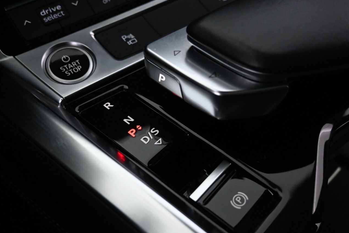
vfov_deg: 34.2
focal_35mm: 39
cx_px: 170
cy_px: 132
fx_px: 378
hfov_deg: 49.6
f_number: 3.8
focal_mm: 20.5
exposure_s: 1/30
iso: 2200
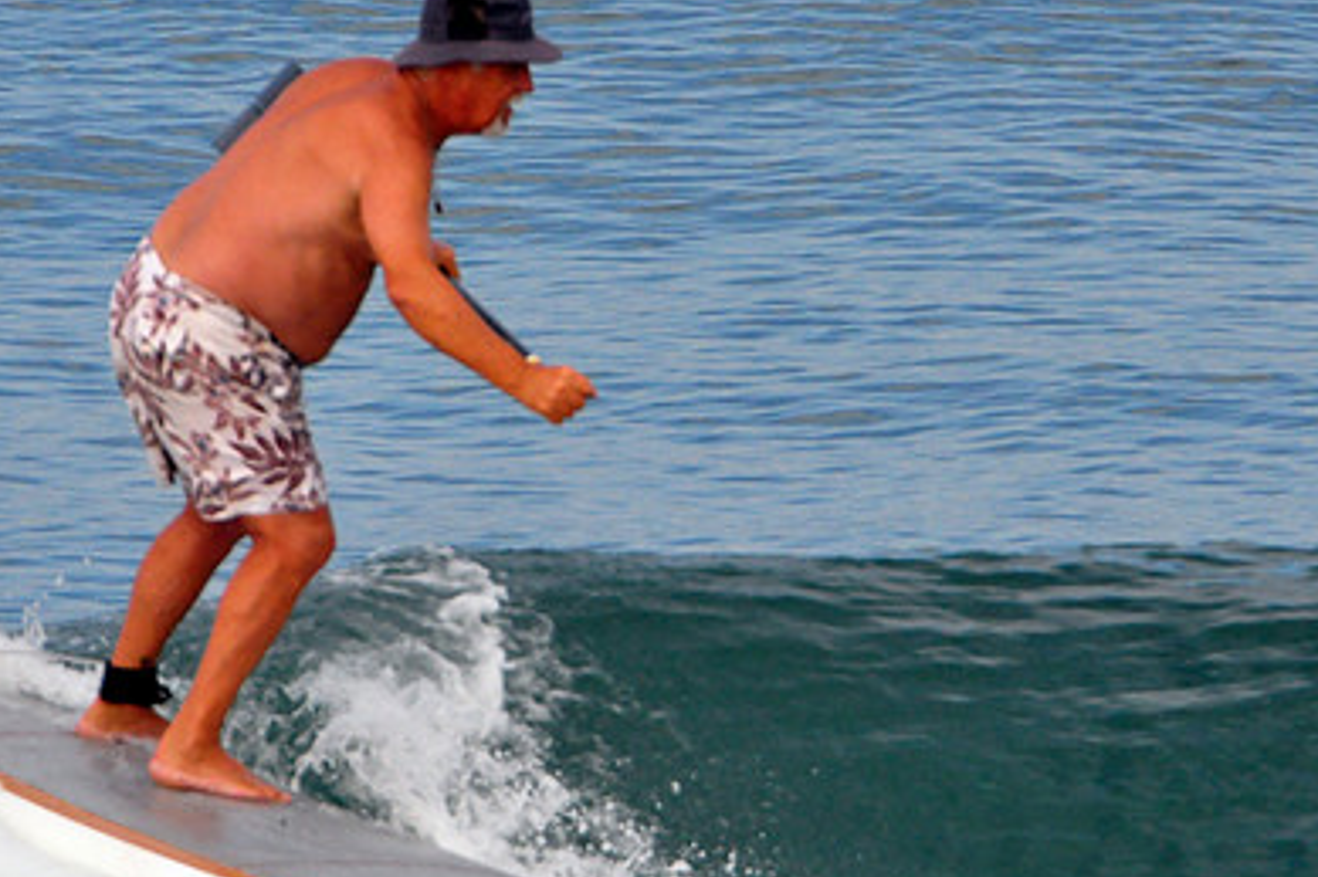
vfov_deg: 1.1
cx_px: 678
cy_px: 464
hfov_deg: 1.7
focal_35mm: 1230
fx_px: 45010
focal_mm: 550
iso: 1250
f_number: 7.1
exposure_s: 1/2500
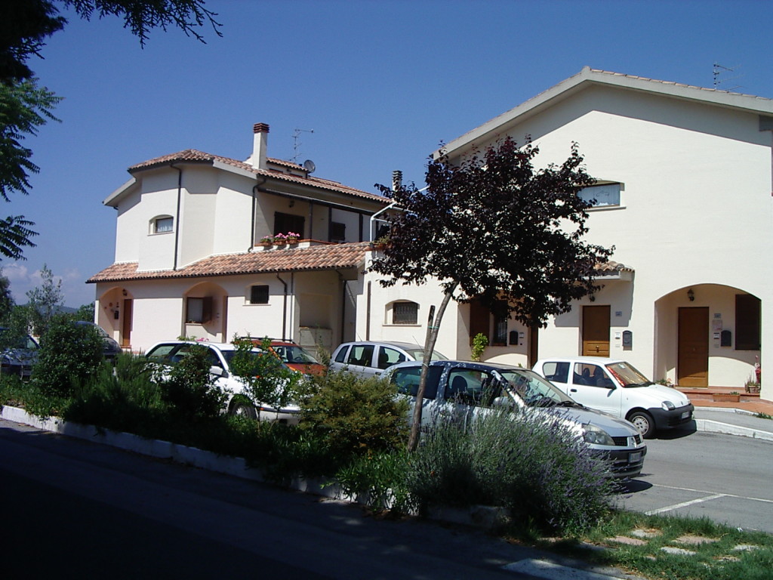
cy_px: 290
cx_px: 386
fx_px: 849
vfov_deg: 37.7
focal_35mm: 38
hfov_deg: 49.0
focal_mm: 5.8
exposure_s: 1/640
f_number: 4.8
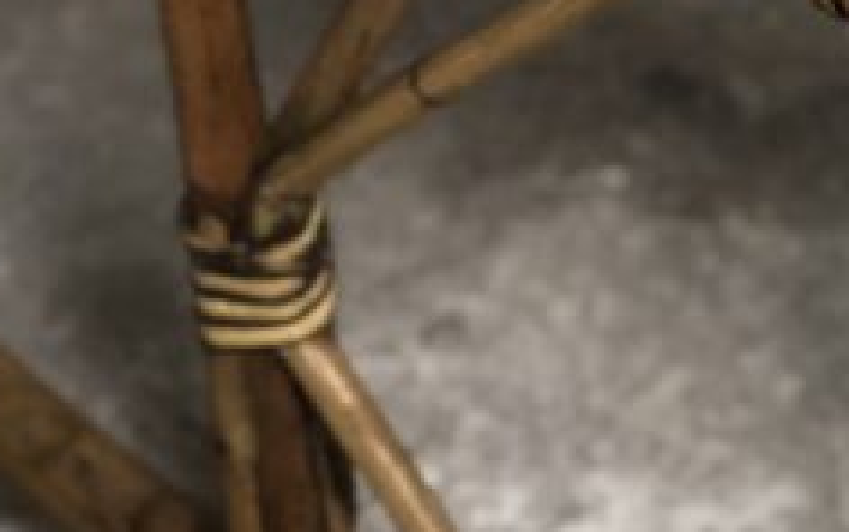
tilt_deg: -32.6
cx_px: 979
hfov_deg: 8.7
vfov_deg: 5.4
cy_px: -316
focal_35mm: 239
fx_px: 5535
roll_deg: +2.2
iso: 160
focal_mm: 6
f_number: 2.4
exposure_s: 1/25
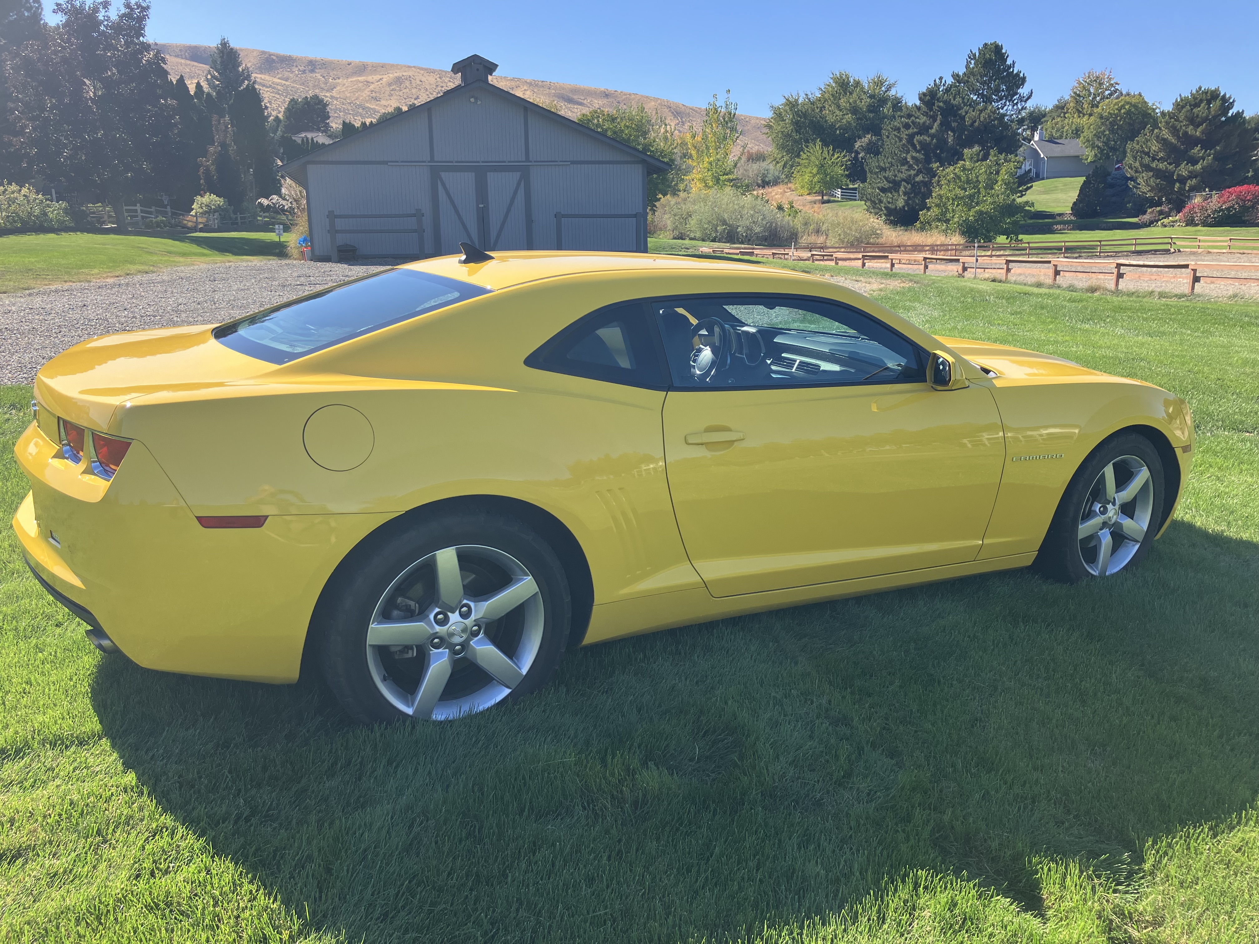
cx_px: 630
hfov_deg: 63.4
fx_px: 1018
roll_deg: +1.6
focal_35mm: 28
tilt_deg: -12.5
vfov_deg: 49.7
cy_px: 472
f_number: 1.8
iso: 32
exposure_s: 1/883
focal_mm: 3.99
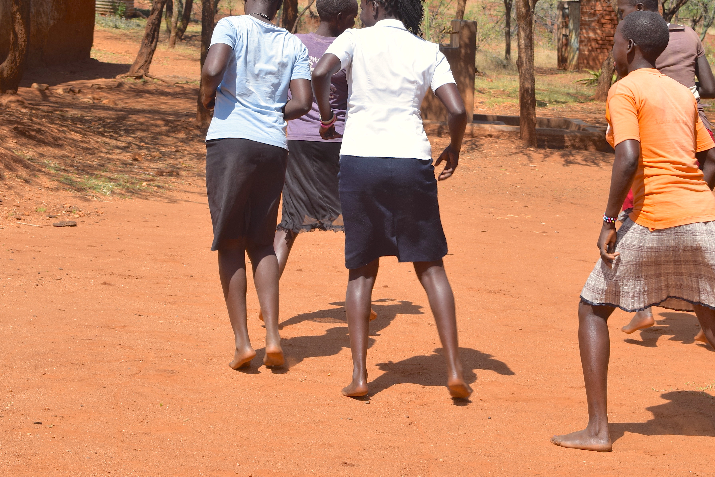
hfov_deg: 20.8
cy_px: 180
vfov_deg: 14.0
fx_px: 1947
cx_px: 404
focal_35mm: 98
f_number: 10
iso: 200
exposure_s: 1/400
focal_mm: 52
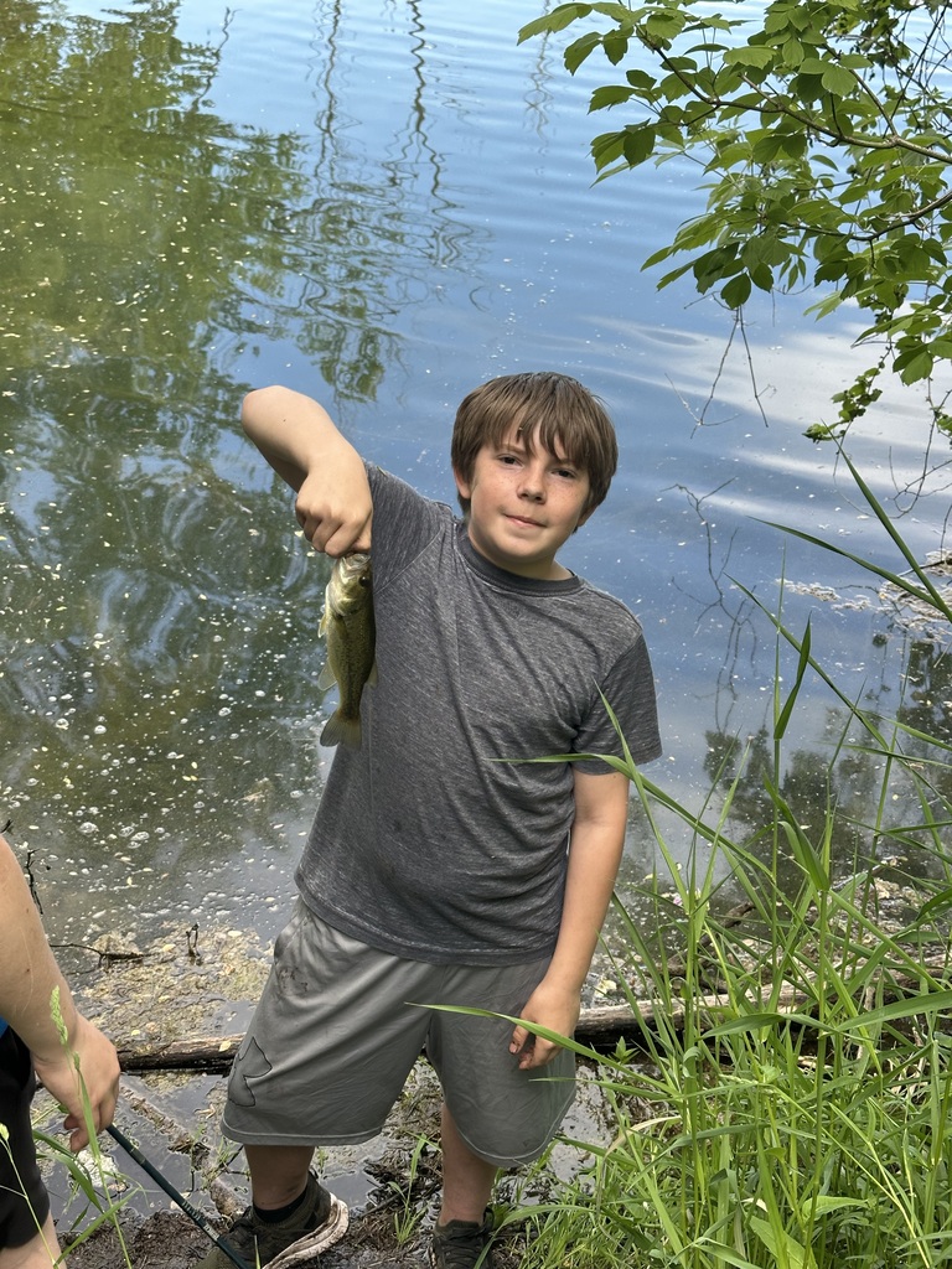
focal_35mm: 48
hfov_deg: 30.3
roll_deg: +0.5
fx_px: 1760
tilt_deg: -28.5
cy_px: 634
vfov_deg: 39.7
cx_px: 476
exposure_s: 1/364
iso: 64
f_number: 1.78
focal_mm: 6.86
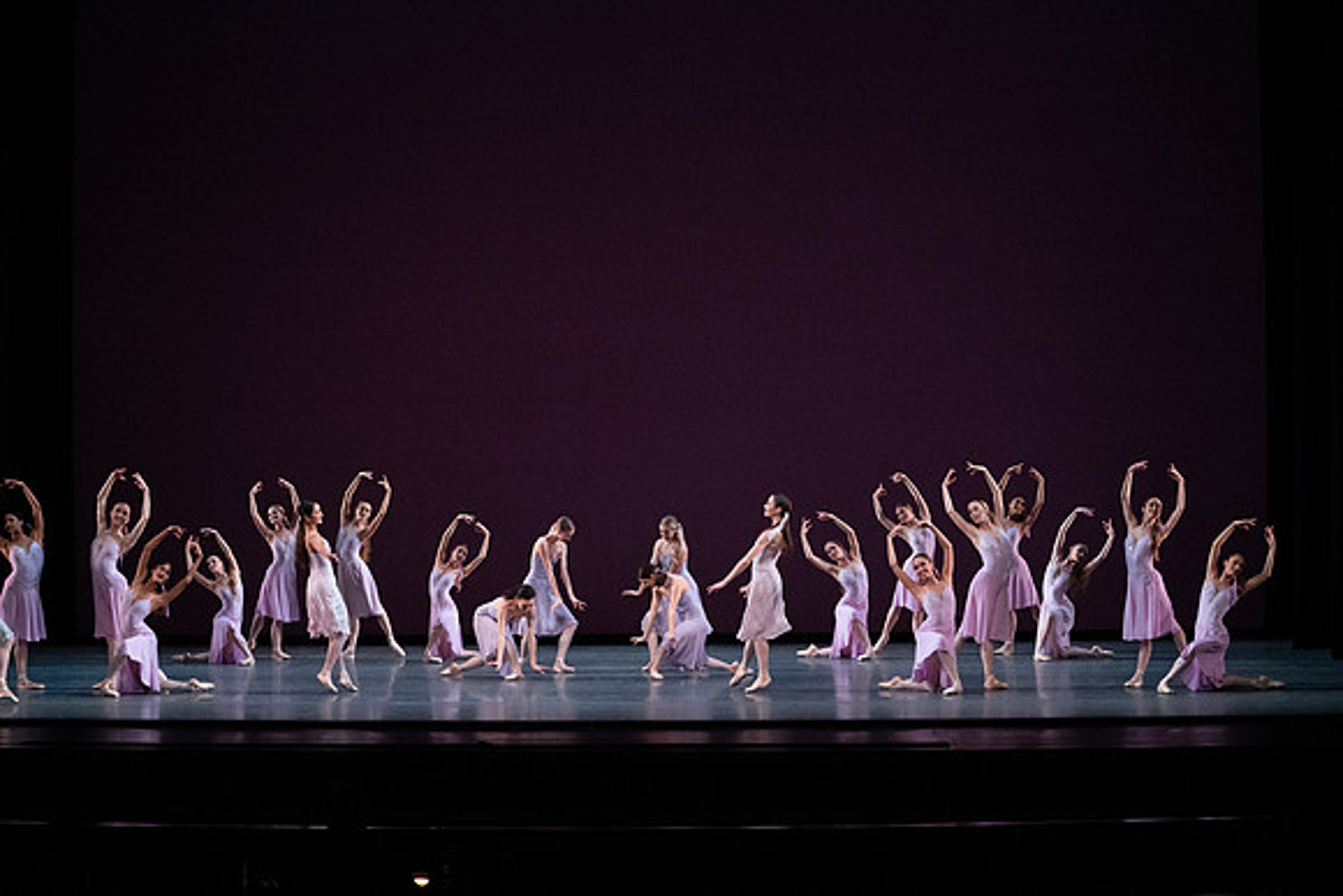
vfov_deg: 19.5
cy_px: 448
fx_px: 2612
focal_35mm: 70
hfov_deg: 28.8
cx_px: 672
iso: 12800
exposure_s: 1/400
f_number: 9
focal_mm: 70
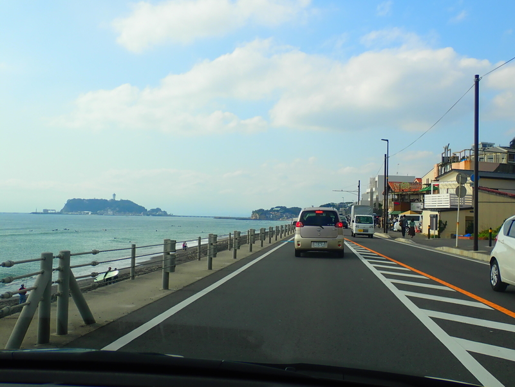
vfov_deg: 37.7
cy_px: 194
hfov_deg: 49.0
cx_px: 258
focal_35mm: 38
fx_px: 565
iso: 100
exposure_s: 1/1000
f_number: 3.5
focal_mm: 6.86
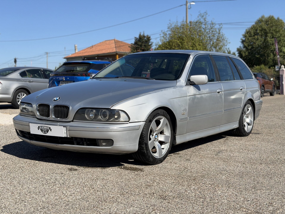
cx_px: 142
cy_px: 107
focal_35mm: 48
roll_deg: +2.6
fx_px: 395
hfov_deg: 39.7
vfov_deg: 30.3
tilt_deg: -2.7
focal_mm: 6.76
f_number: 1.78
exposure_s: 1/6536
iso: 64
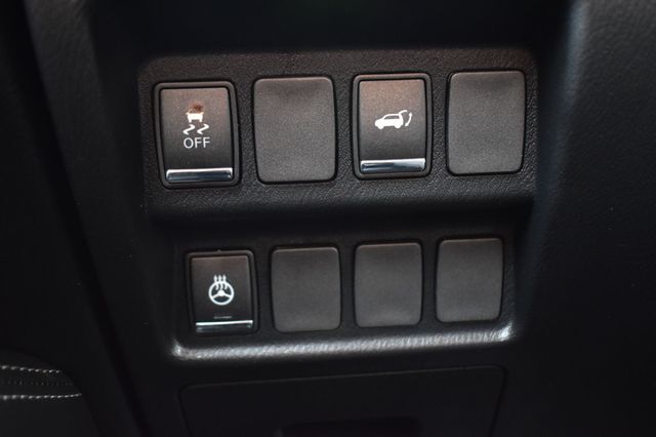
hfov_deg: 51.3
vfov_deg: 35.5
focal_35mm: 38
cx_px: 328
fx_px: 683
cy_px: 218
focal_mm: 25
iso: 1600
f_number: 4
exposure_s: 1/13
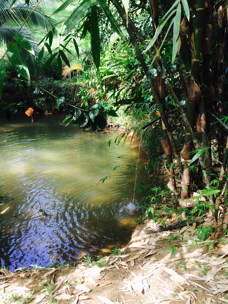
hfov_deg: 46.8
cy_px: 152
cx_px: 114
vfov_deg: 60.0
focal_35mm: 30
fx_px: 263
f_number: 2.2
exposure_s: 1/120
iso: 64
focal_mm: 4.12
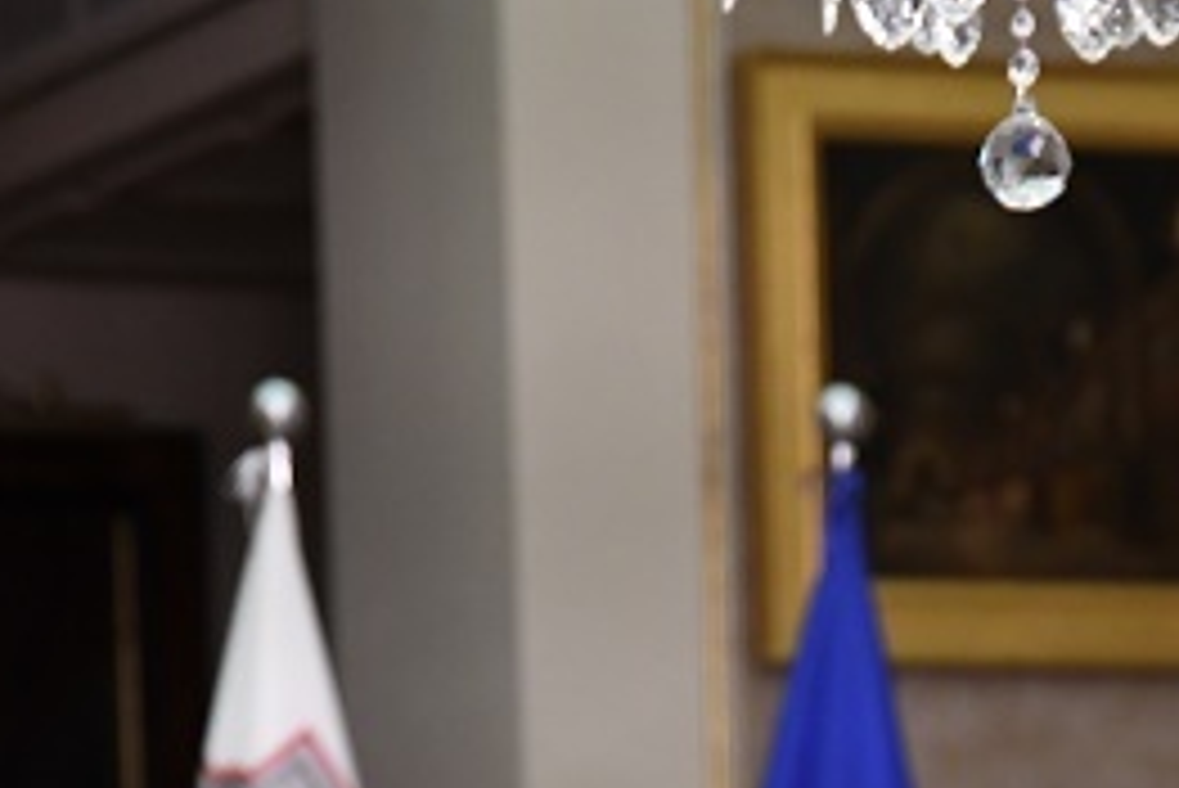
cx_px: 842
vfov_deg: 5.1
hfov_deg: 7.7
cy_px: 1279
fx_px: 8749
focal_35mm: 267
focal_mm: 70
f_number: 2.8
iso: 2000
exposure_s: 1/200
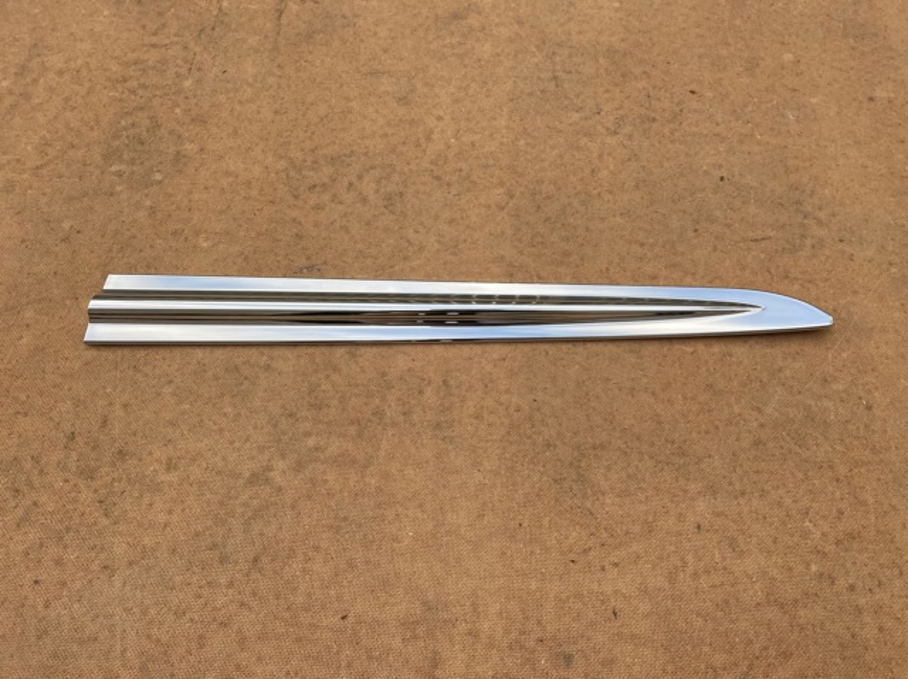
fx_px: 681
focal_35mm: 26
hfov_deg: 67.3
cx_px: 454
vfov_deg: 53.0
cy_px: 340
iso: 32
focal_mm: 4.2
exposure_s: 1/306
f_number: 1.6
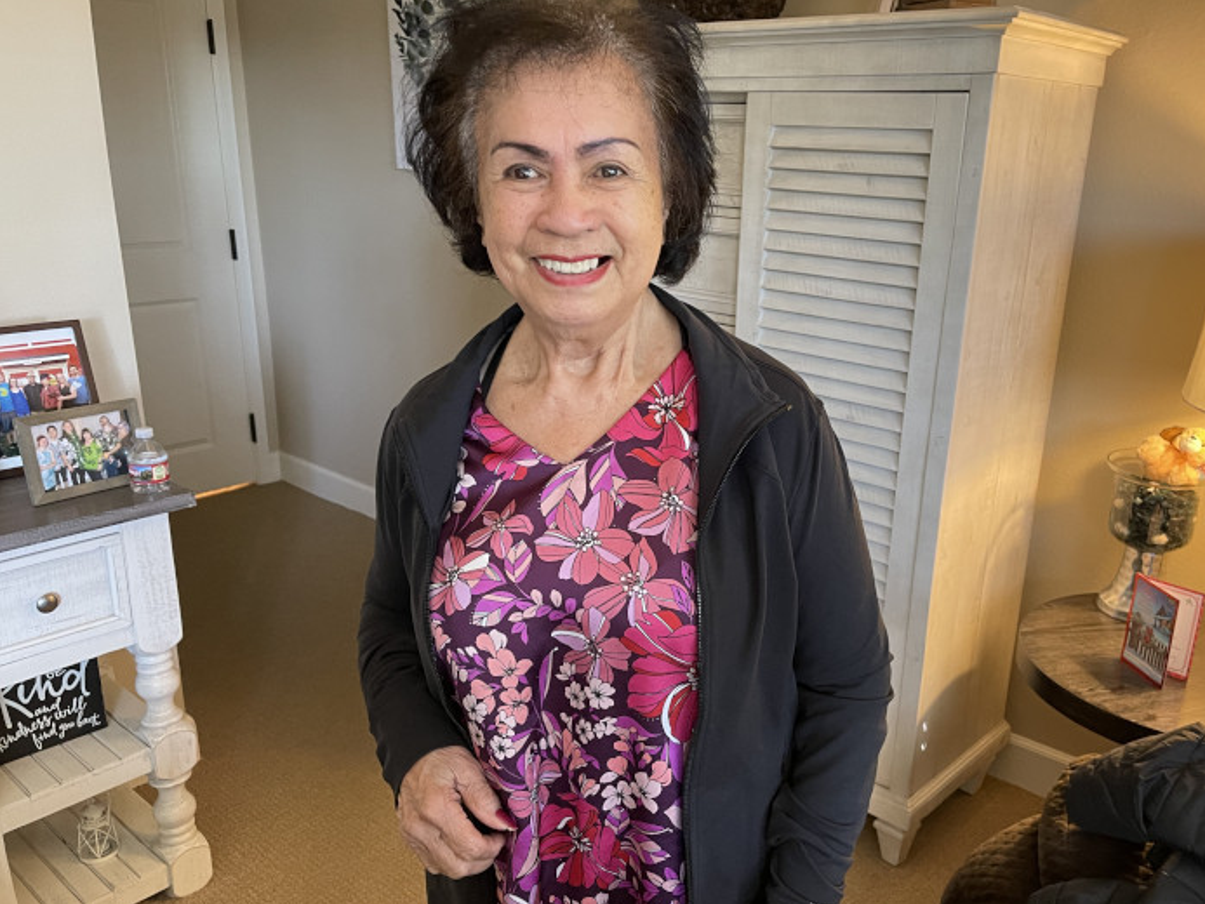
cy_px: 476
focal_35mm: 30
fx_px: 1044
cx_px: 680
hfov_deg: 59.8
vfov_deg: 46.8
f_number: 1.6
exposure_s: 1/40
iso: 400
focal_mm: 5.1
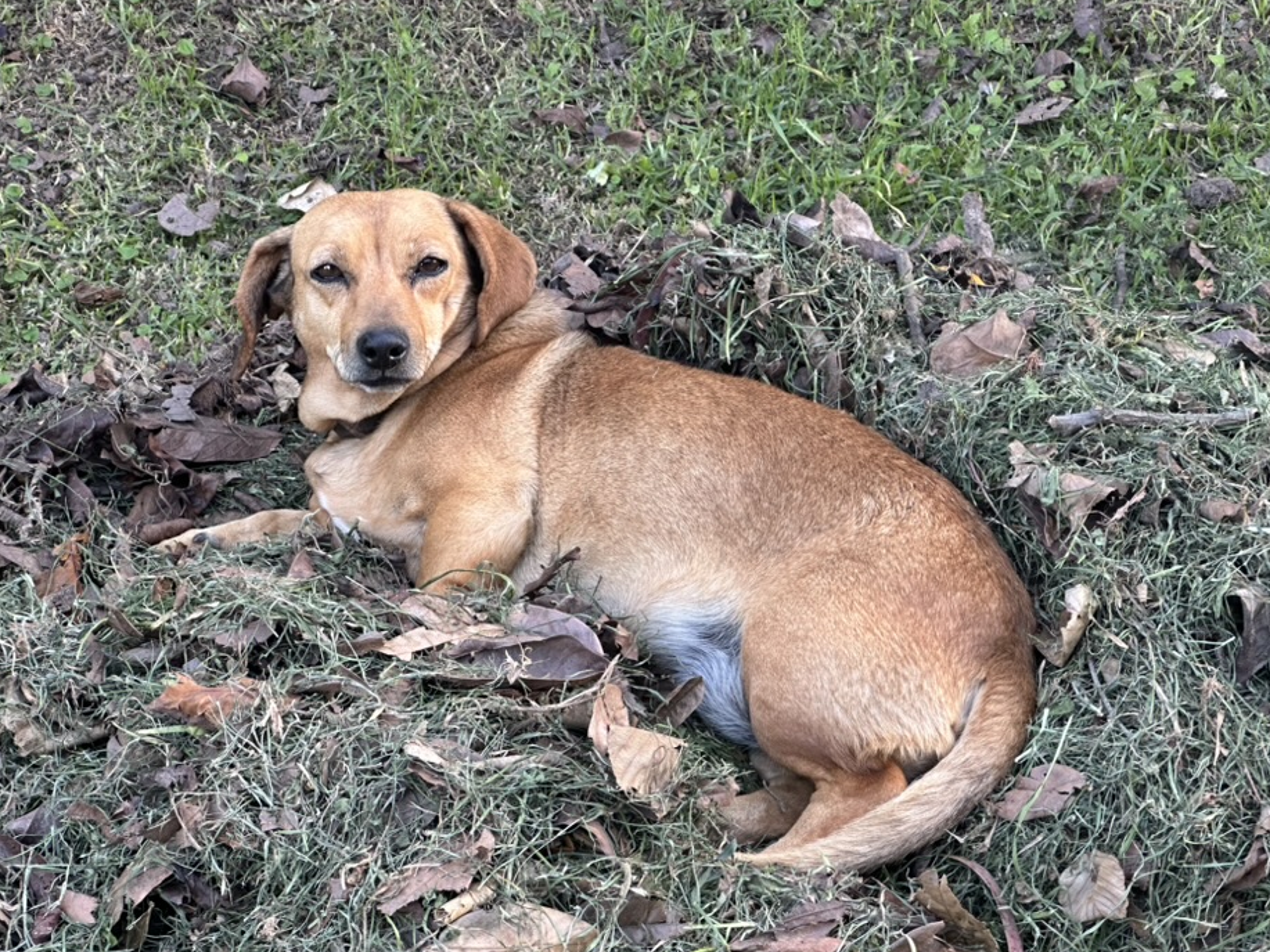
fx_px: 3156
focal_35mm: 86
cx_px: 593
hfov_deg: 22.8
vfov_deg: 17.2
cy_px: 480
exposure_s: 1/99
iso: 100
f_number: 2.8
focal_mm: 9
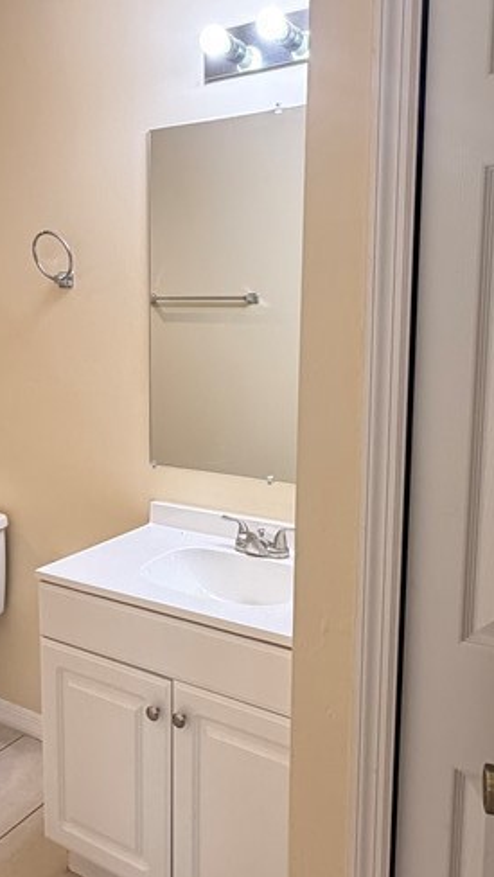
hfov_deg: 36.6
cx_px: 196
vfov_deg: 61.0
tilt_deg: -8.3
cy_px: 417
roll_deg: -0.1
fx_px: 744
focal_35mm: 32
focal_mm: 2.22
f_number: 2.2
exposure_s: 1/60
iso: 320
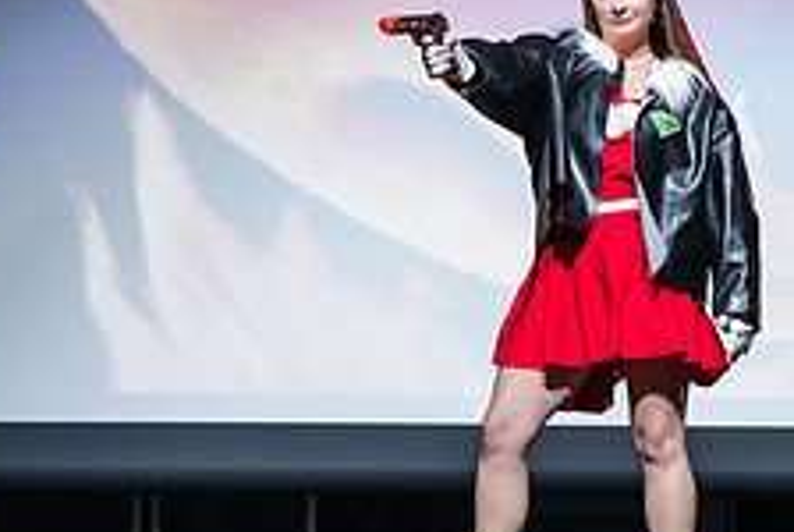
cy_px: 23
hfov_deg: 7.8
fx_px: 5830
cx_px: 638
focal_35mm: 264
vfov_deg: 5.2
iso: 2500
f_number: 3.2
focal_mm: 102
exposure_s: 1/250
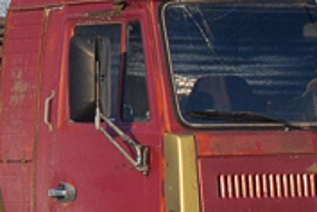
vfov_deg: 3.9
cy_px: 41
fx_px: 3138
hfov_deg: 5.7
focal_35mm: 356
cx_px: -102
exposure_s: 1/1250
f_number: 7.1
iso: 400
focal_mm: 35
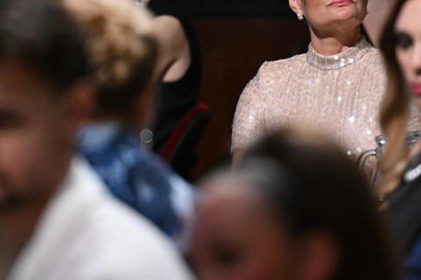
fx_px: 5130
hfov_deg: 4.7
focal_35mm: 439
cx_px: 254
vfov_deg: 3.1
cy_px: 84
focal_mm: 200
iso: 5000
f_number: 2.8
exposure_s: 1/400
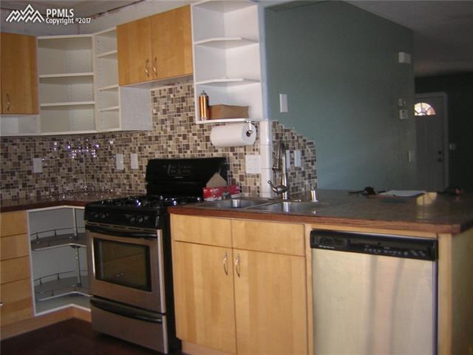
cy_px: 178
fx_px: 492
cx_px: 236
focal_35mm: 36
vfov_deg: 39.7
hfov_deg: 51.4
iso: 50
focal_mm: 4.7
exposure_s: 1/30
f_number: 2.6
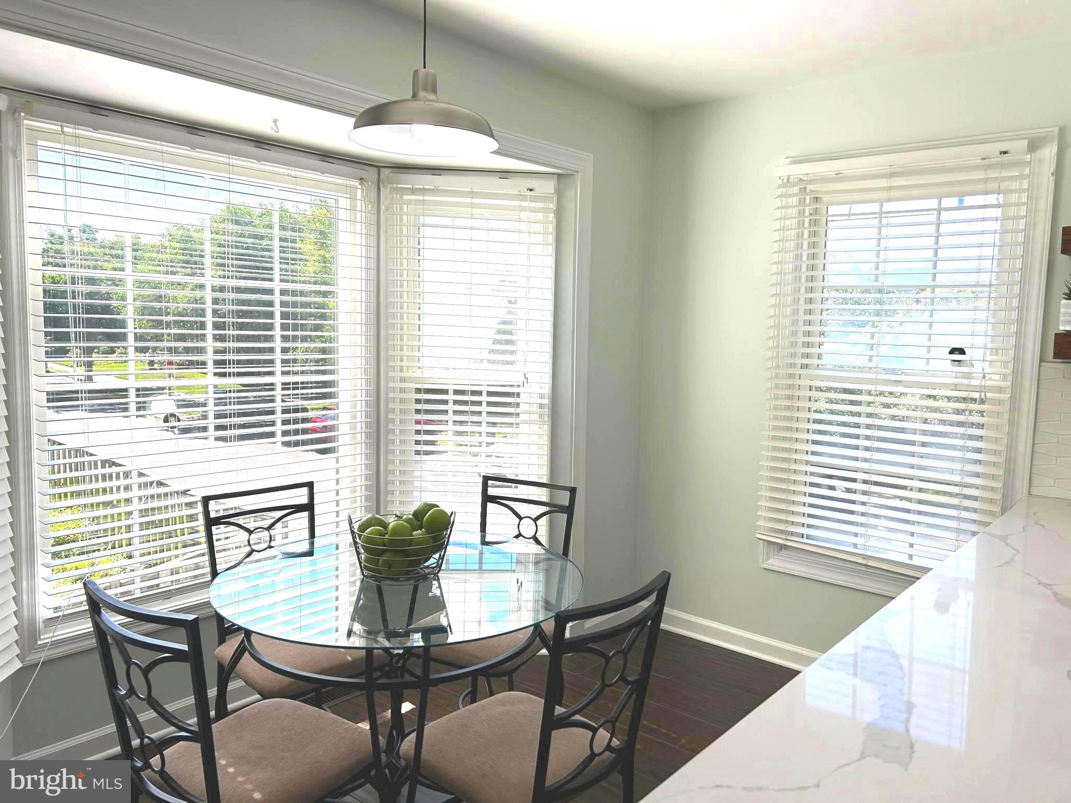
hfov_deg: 67.3
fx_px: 804
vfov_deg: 53.1
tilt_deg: -5.6
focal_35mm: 26
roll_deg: -1.4
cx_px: 536
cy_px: 402
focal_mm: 5.7
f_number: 1.5
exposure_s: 1/1171
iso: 50
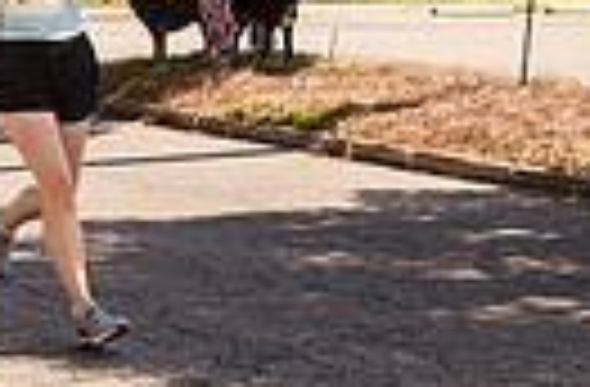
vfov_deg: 11.3
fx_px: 1957
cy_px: 112
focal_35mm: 120
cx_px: 86
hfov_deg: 17.0
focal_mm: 18
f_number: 5
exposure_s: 1/1600
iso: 640
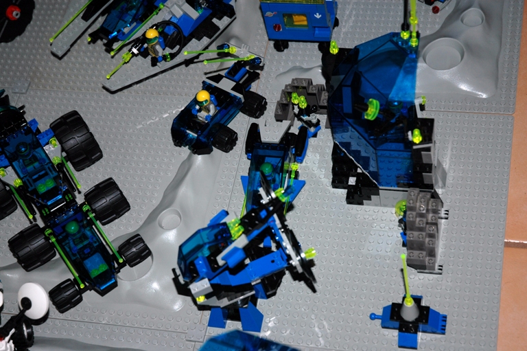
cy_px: 176
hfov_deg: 28.1
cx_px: 264
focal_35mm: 72
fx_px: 1053
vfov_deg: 18.9
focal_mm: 48
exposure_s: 1/60
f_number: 4.5
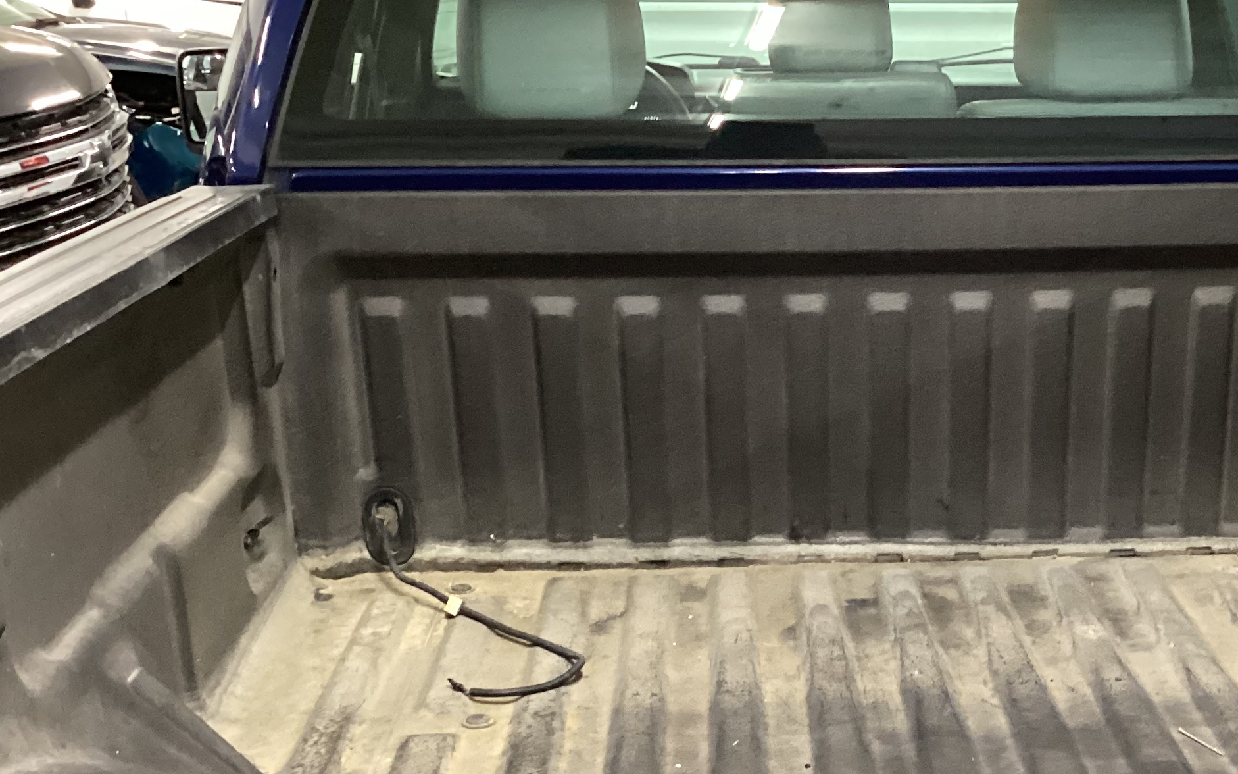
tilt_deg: -25.6
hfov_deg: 35.1
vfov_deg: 22.0
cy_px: 751
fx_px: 1923
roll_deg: -1.9
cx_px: 889
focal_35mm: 57
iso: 320
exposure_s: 1/25
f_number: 2.4
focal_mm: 3.3
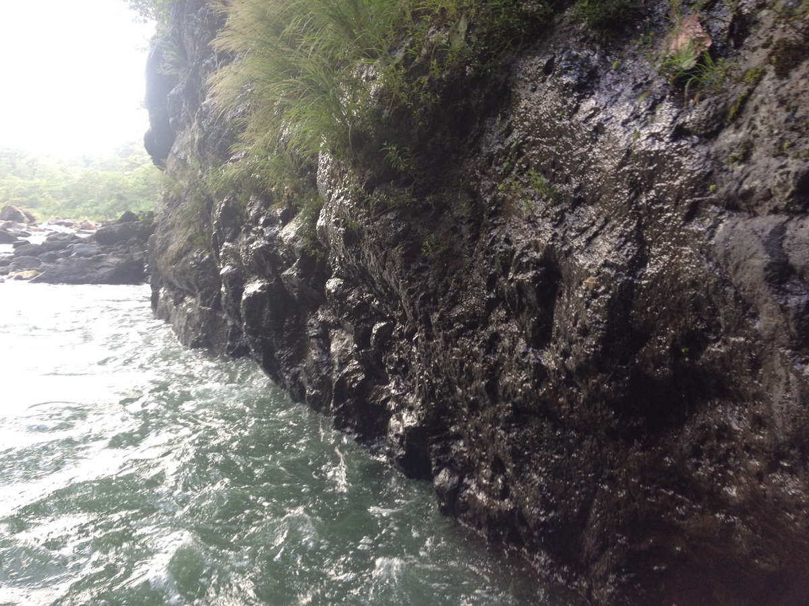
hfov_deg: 52.6
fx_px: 818
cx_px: 404
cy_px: 303
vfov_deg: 40.7
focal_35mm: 35
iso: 50
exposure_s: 1/120
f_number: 2.4
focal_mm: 4.28
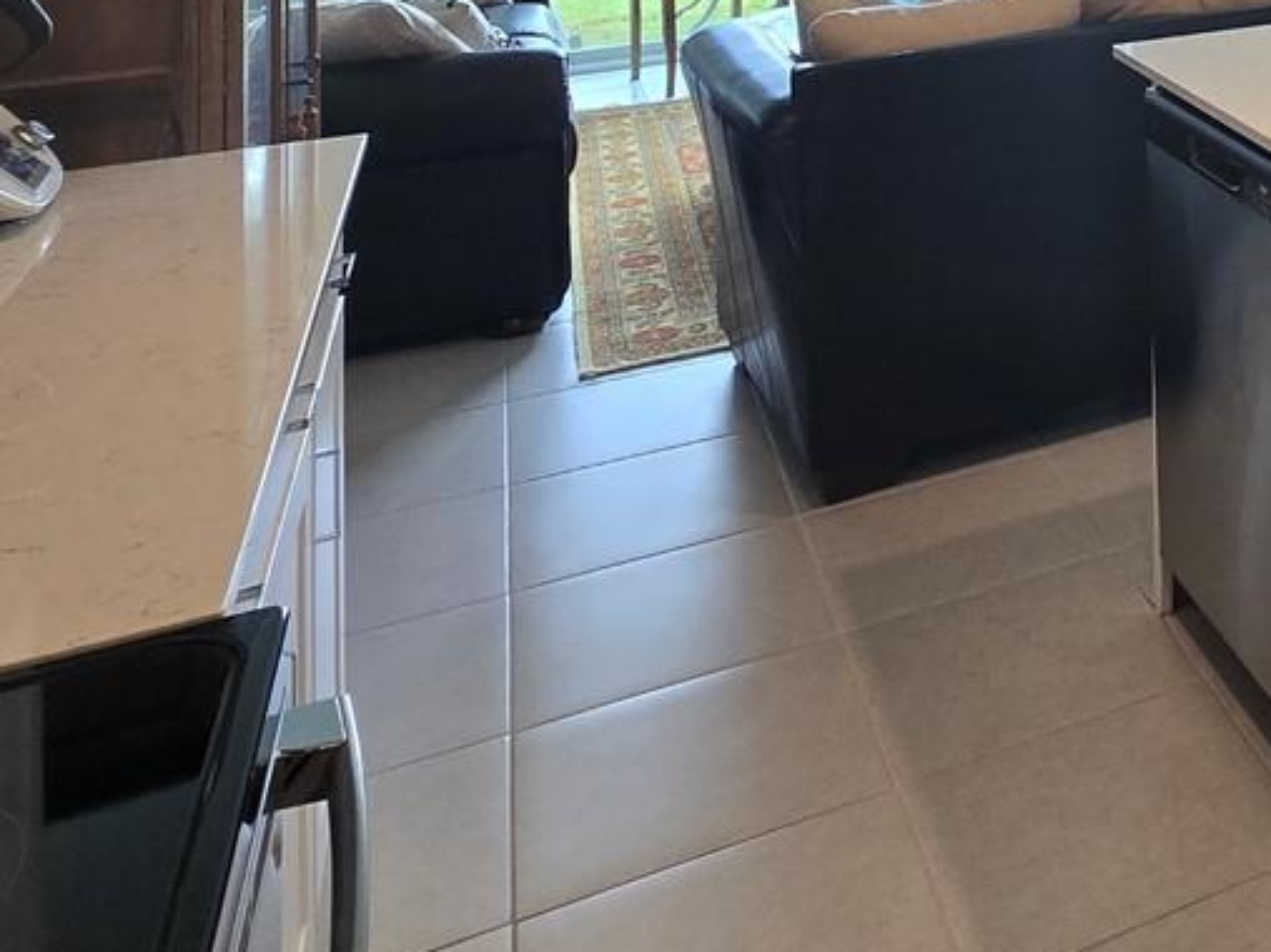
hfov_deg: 34.3
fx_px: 1505
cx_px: 1604
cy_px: -296
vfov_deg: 28.6
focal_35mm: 41
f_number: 2.2
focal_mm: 2.2
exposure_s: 1/60
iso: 100
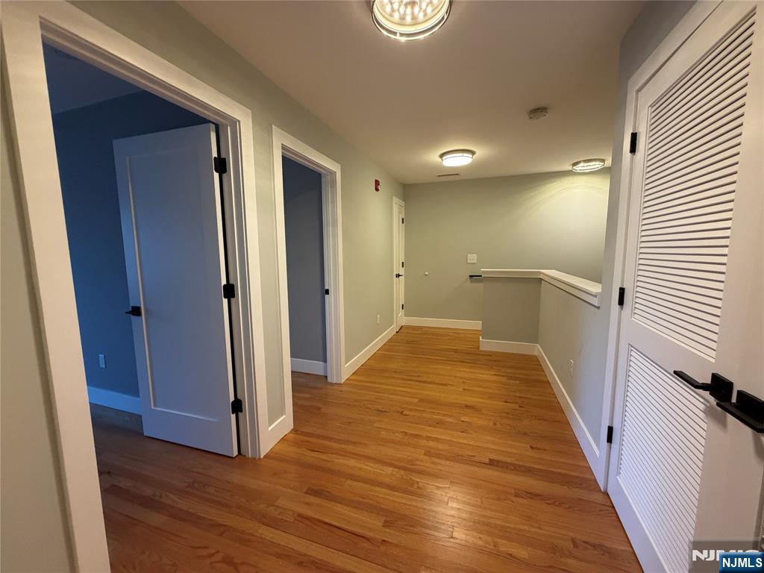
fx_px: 309
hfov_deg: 102.1
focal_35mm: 14
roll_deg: +1.3
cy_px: 286
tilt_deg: -7.4
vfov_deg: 85.7
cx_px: 382
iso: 320
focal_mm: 2.22
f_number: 2.2
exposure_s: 1/120
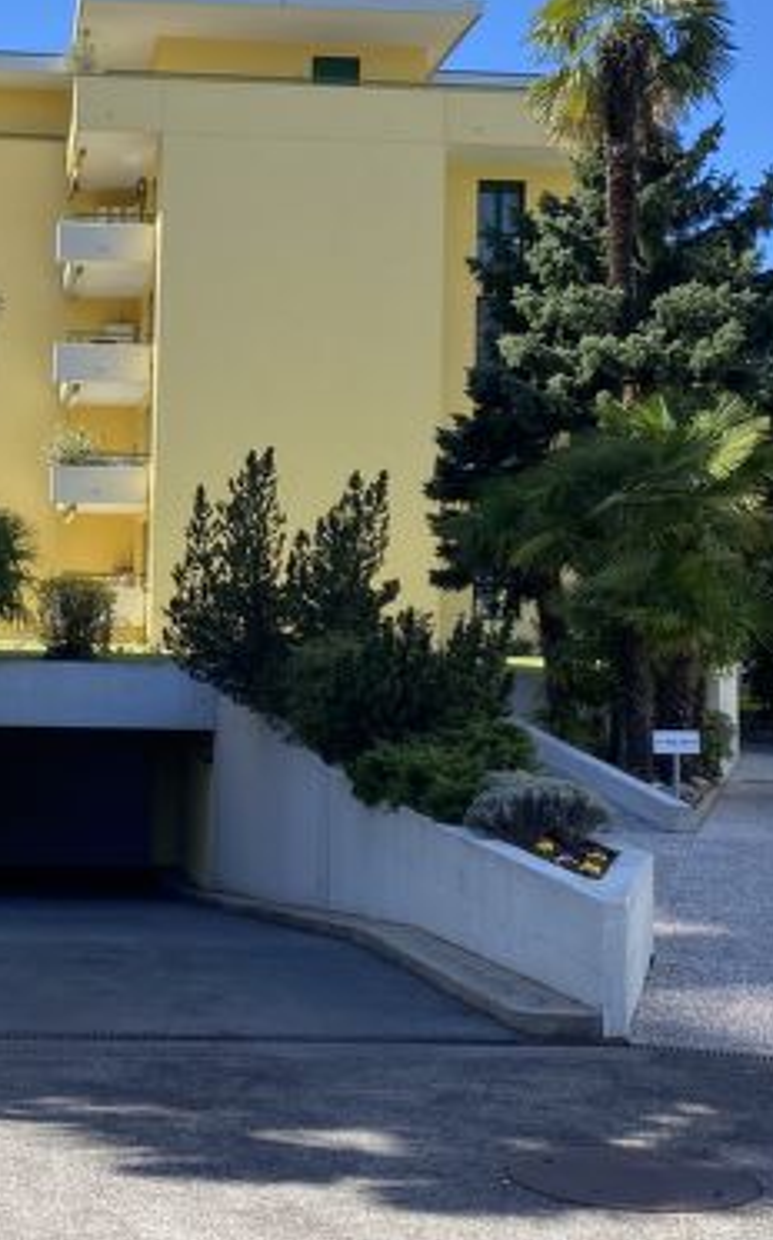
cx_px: 122
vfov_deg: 36.1
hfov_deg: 22.7
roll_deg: -0.4
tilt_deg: +8.4
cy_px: 480
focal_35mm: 56
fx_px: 1891
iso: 32
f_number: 1.8
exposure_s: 1/1124
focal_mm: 4.25
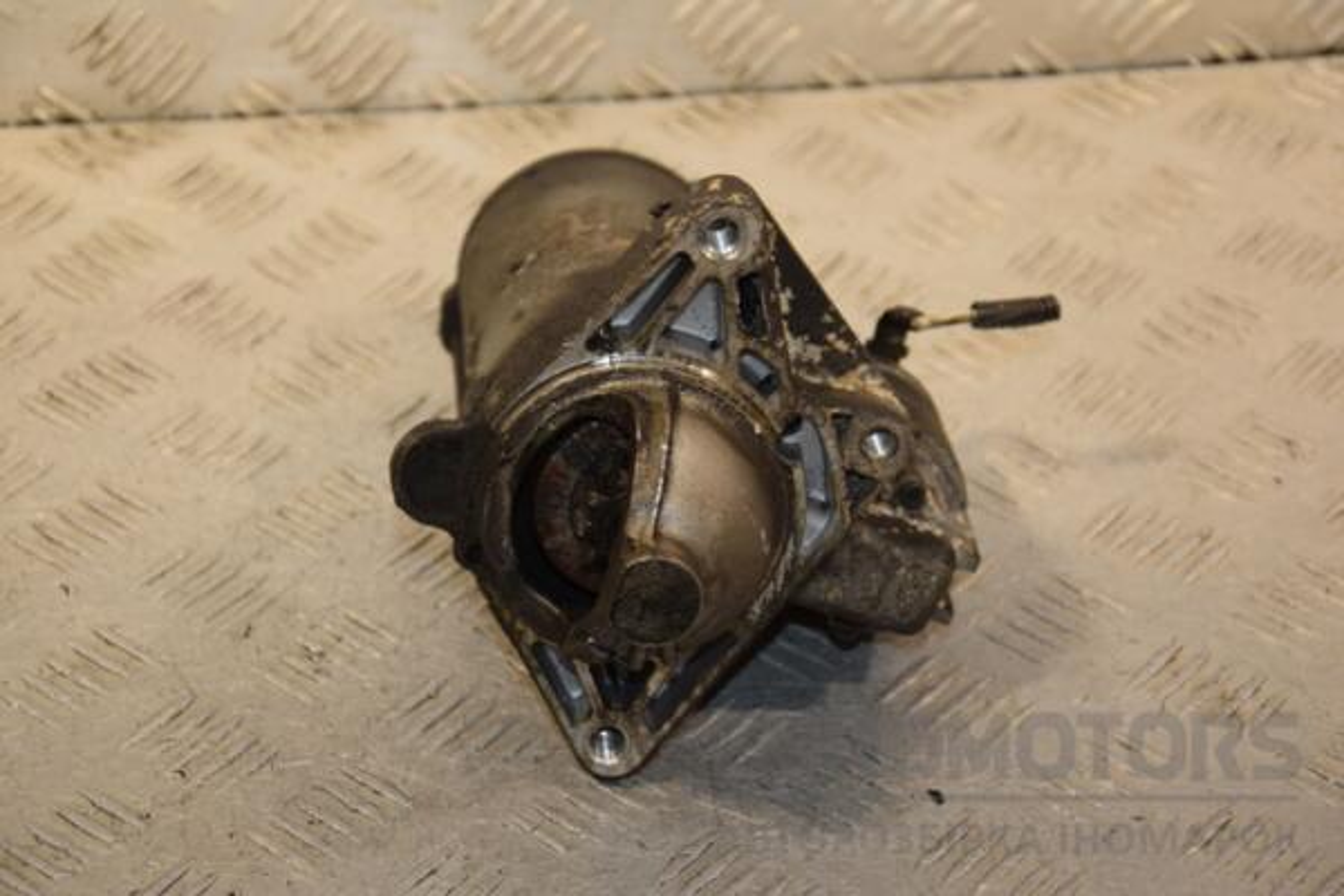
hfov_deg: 20.6
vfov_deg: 13.8
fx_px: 3696
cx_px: 672
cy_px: 448
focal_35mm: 99
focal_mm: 66
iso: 800
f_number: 5.6
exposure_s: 1/200
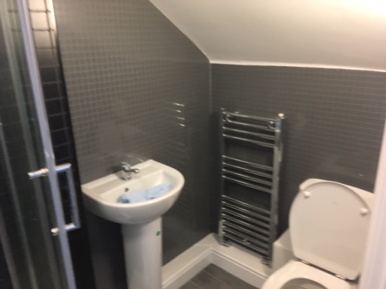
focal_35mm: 29
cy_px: 144
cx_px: 193
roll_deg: -0.7
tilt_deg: -19.5
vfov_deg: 48.2
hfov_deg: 61.7
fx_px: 323
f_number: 2.2
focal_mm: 4.15
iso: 200
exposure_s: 1/20
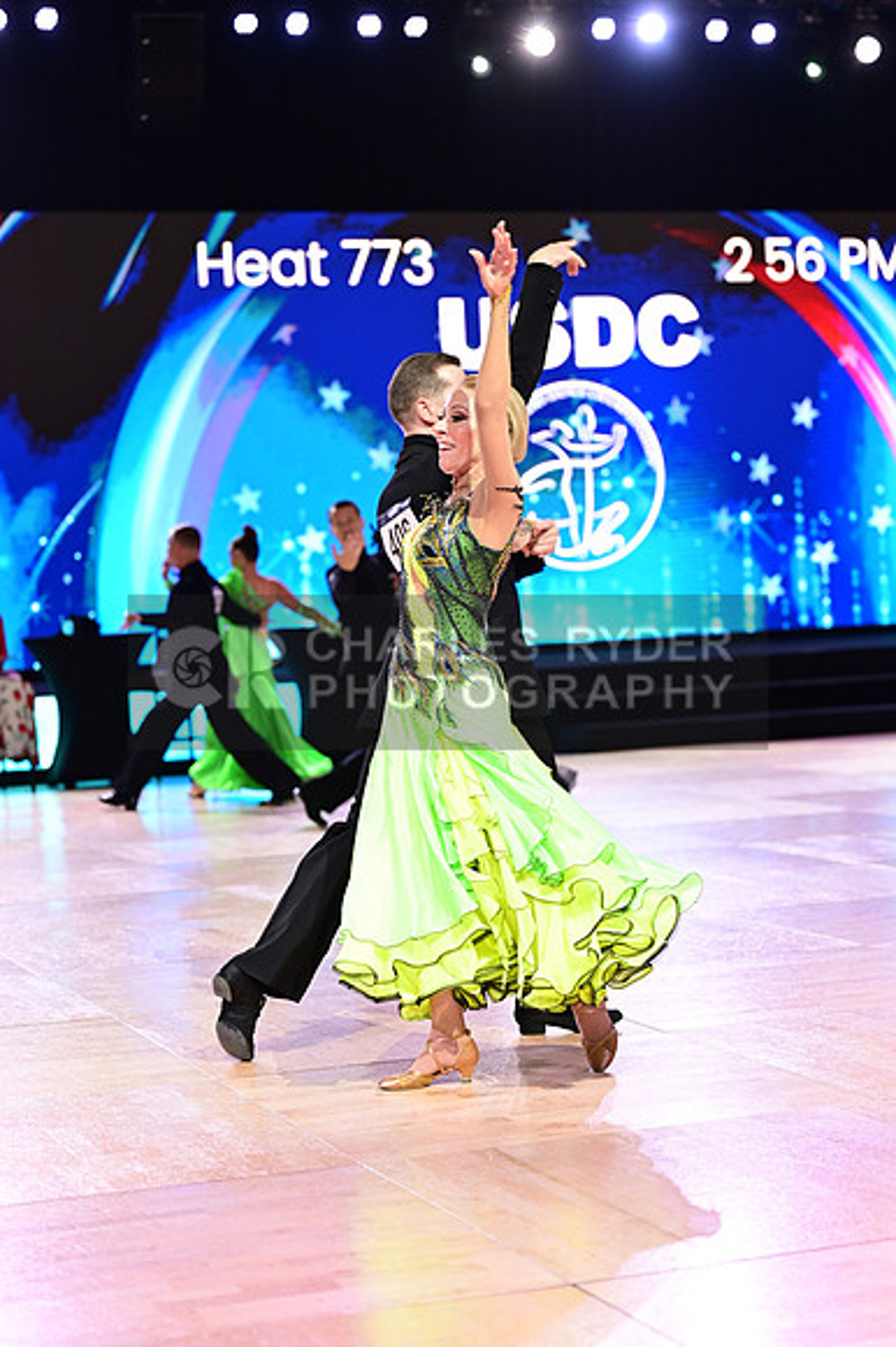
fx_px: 2766
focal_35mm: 74
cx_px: 448
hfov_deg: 18.4
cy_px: 674
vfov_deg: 27.4
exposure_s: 1/400
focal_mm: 74
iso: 1600
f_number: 2.8
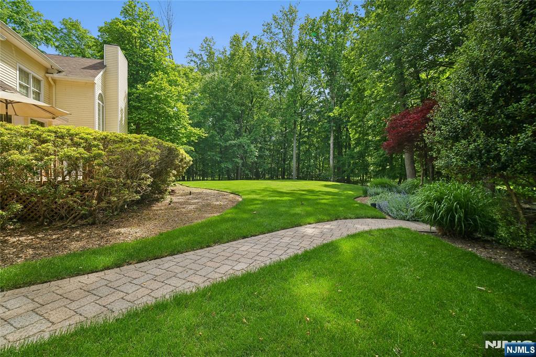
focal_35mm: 24
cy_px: 178
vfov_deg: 53.1
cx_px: 268
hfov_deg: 73.8
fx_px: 357
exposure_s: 1/200
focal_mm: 24
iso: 640
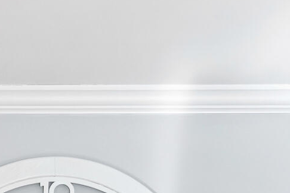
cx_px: 81
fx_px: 1490
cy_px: 520
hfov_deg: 11.1
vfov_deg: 6.9
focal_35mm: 185
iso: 320
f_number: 9
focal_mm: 30
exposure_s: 1/3
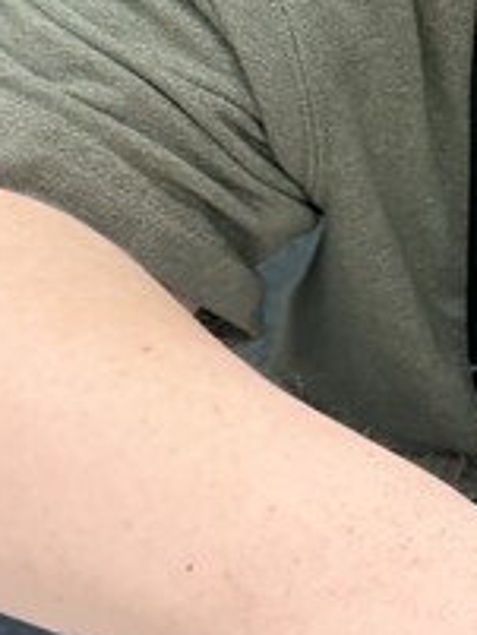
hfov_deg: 11.0
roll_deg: -1.1
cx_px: 973
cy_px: 246
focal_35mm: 122
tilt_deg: -39.2
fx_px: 2239
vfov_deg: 16.1
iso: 100
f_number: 1.78
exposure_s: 1/120
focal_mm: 6.76
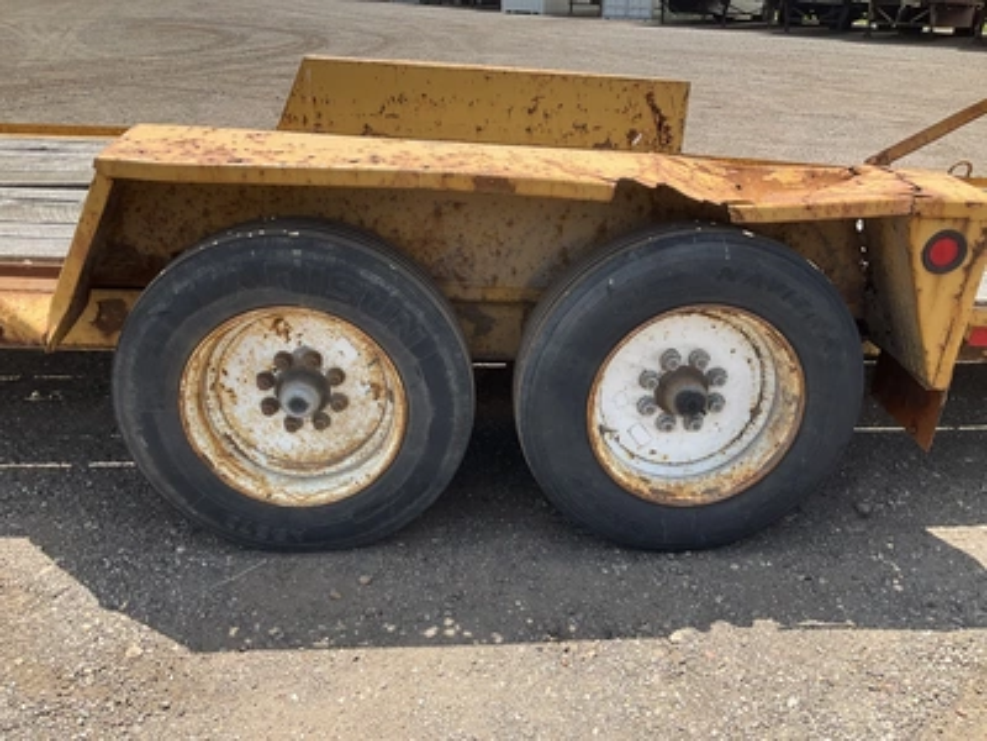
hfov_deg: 61.7
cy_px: 370
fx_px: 827
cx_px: 494
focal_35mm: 29
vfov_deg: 48.2
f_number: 1.8
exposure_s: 1/650
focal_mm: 3
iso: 25
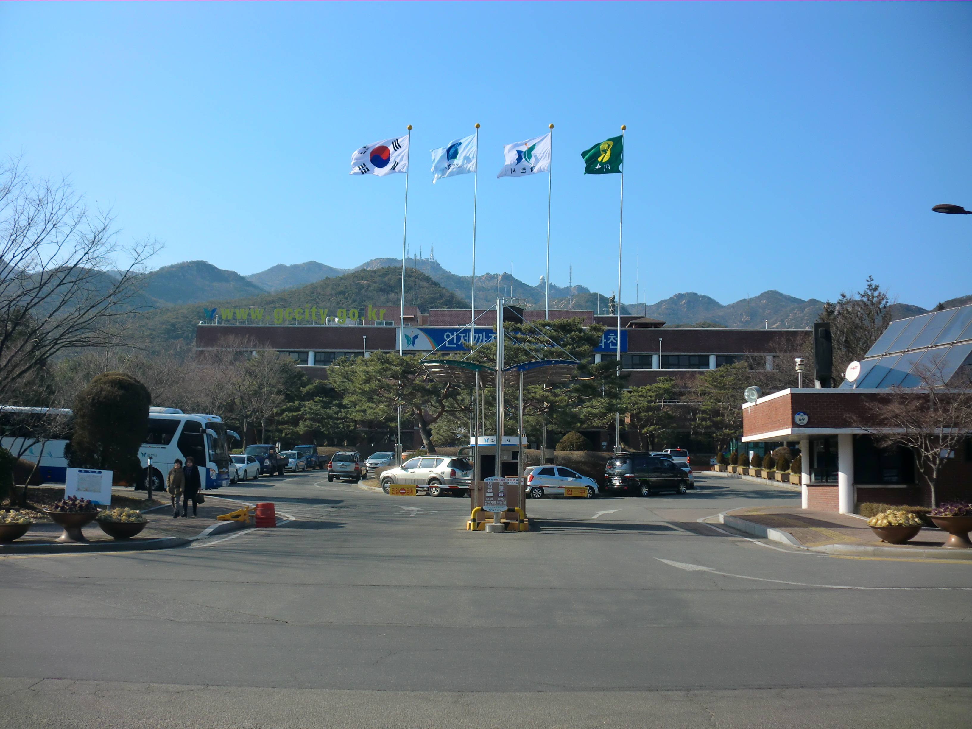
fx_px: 983
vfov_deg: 40.7
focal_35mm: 35
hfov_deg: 52.6
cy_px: 364
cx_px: 486
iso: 64
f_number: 3.1
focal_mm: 6.3
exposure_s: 1/1000
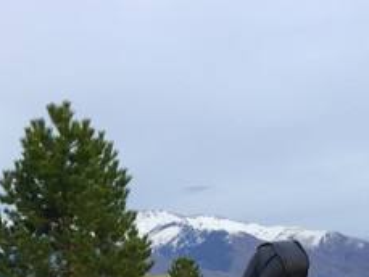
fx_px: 864
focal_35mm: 81
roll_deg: +2.4
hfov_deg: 21.8
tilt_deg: -1.1
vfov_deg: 17.3
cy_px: 346
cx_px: -106
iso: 32
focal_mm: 4.15
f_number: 2.2
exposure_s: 1/60
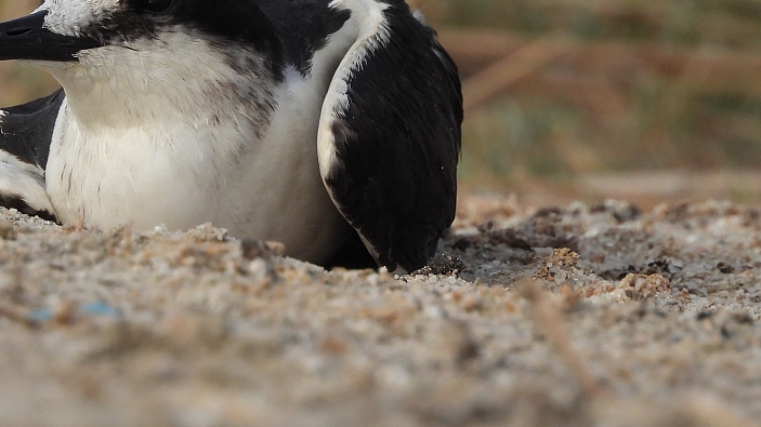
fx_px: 35223
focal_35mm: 1746
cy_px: 80
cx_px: 212
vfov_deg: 0.7
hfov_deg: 1.2
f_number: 5.6
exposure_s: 1/500
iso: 180
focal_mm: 196
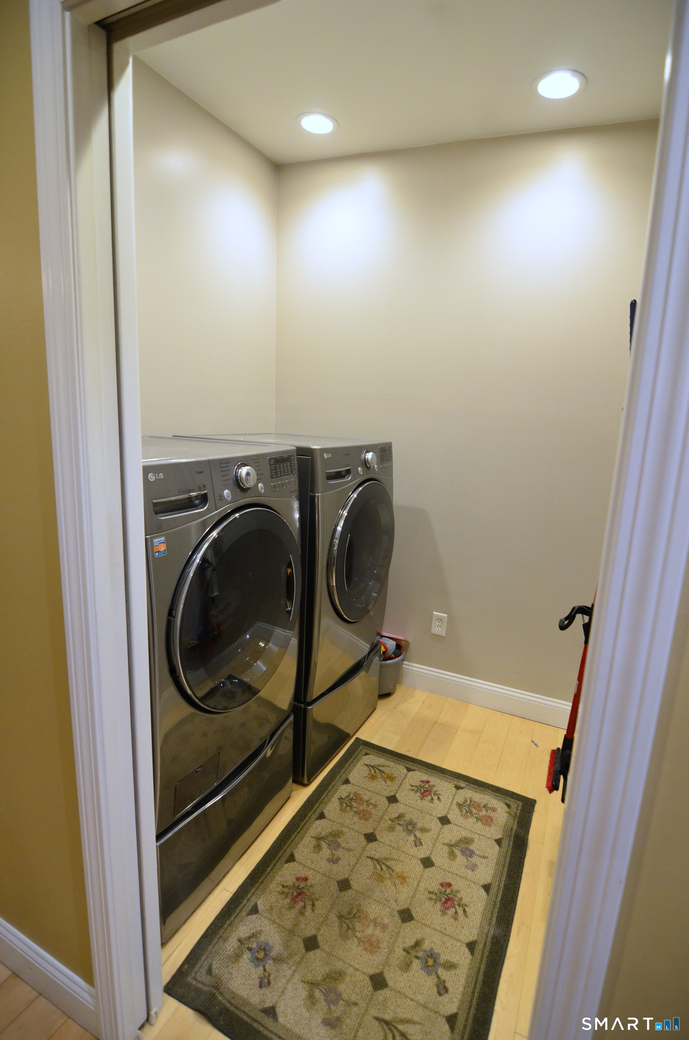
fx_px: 476
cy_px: 520
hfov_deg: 71.8
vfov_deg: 95.1
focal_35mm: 16
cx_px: 344
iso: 1400
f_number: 2.8
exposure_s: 1/100
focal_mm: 11
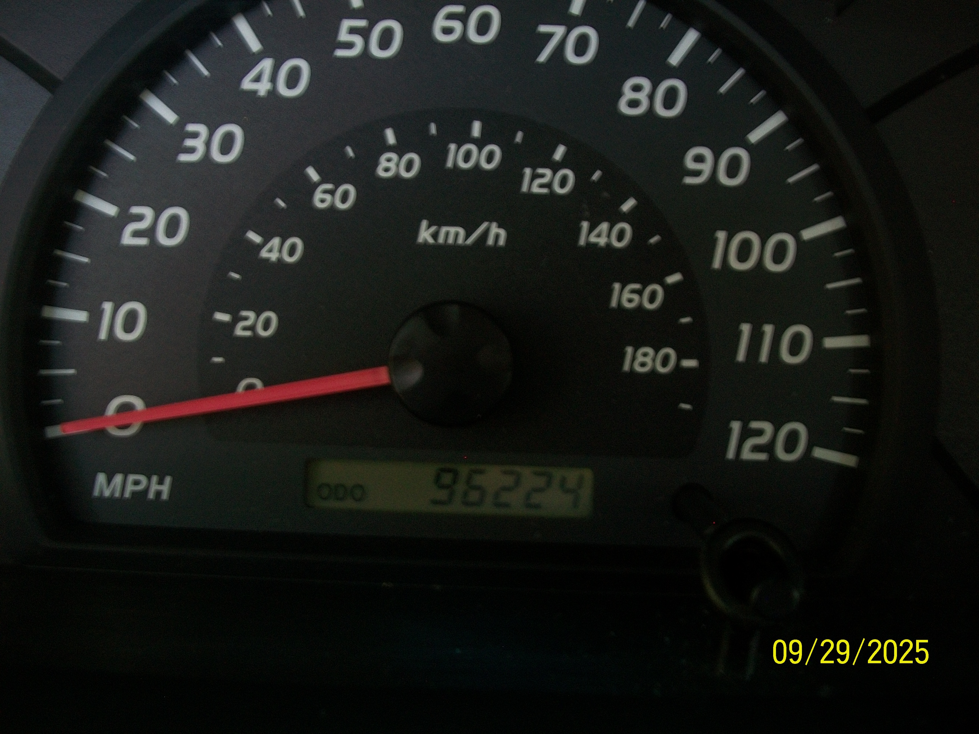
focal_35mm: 32
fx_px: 905
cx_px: 490
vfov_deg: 44.2
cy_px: 367
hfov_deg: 56.8
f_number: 2.9
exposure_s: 1/6
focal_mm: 5.7
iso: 80
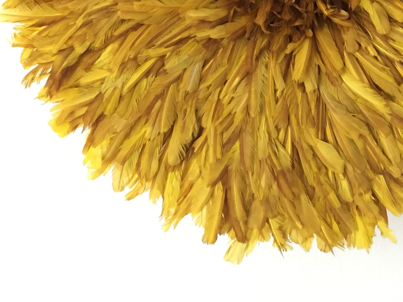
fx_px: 803
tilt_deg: +1.0
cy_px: -48
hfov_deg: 28.0
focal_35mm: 69
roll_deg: -1.7
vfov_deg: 20.1
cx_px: 272
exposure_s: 1/8
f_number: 2.2
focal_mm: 4.15
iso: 125
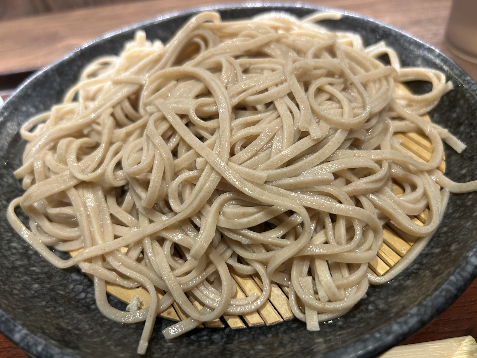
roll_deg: +8.7
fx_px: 372
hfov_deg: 65.3
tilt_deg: -43.7
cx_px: 238
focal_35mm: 27
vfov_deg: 51.3
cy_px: 183
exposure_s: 1/50
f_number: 1.5
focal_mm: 5.7
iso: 80
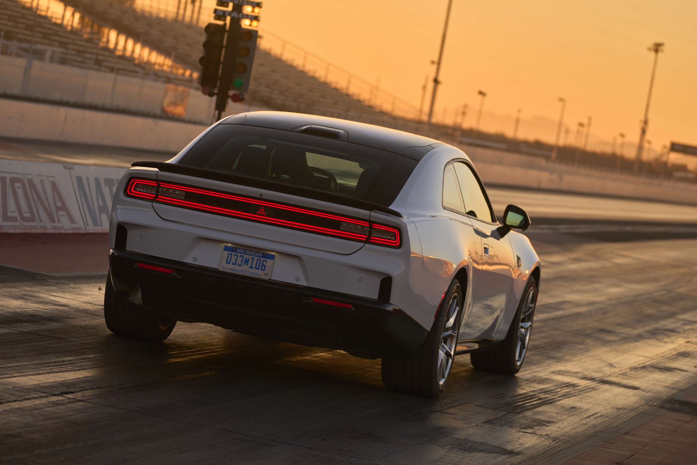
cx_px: 348
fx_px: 3059
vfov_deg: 8.7
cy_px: 232
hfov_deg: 13.0
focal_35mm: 158
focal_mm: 158
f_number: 5.6
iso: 320
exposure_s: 1/125
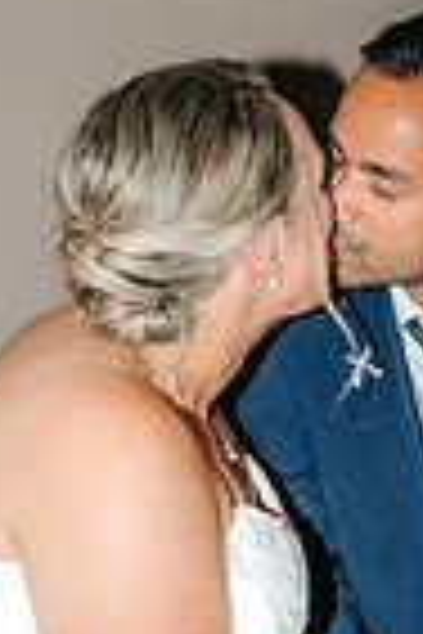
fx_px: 1974
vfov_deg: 18.1
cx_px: 495
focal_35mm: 112
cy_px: 477
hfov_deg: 12.0
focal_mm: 35
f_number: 2.2
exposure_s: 1/200
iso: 320
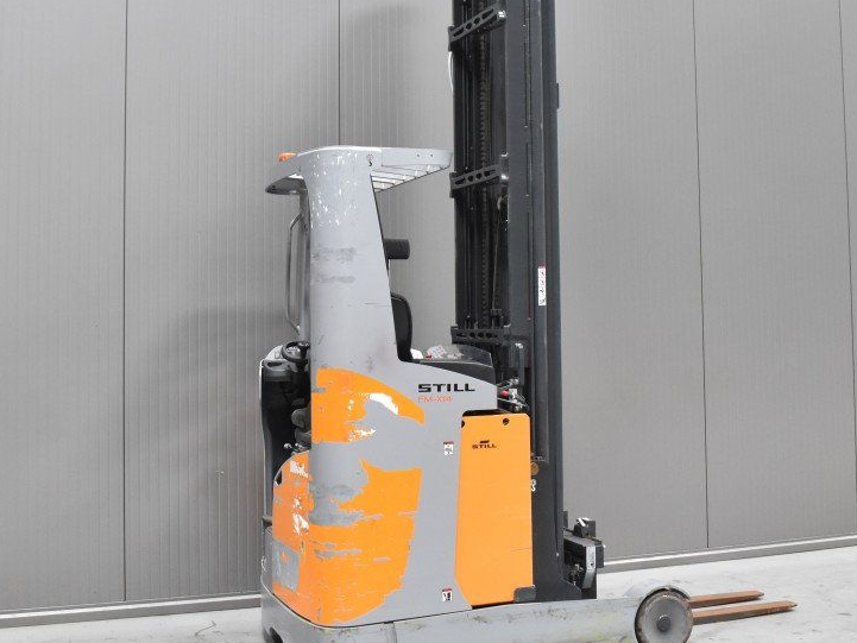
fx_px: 1189
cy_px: 251
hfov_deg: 39.6
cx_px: 453
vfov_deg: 30.2
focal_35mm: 48
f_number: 4.5
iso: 1600
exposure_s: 1/40
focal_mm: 20
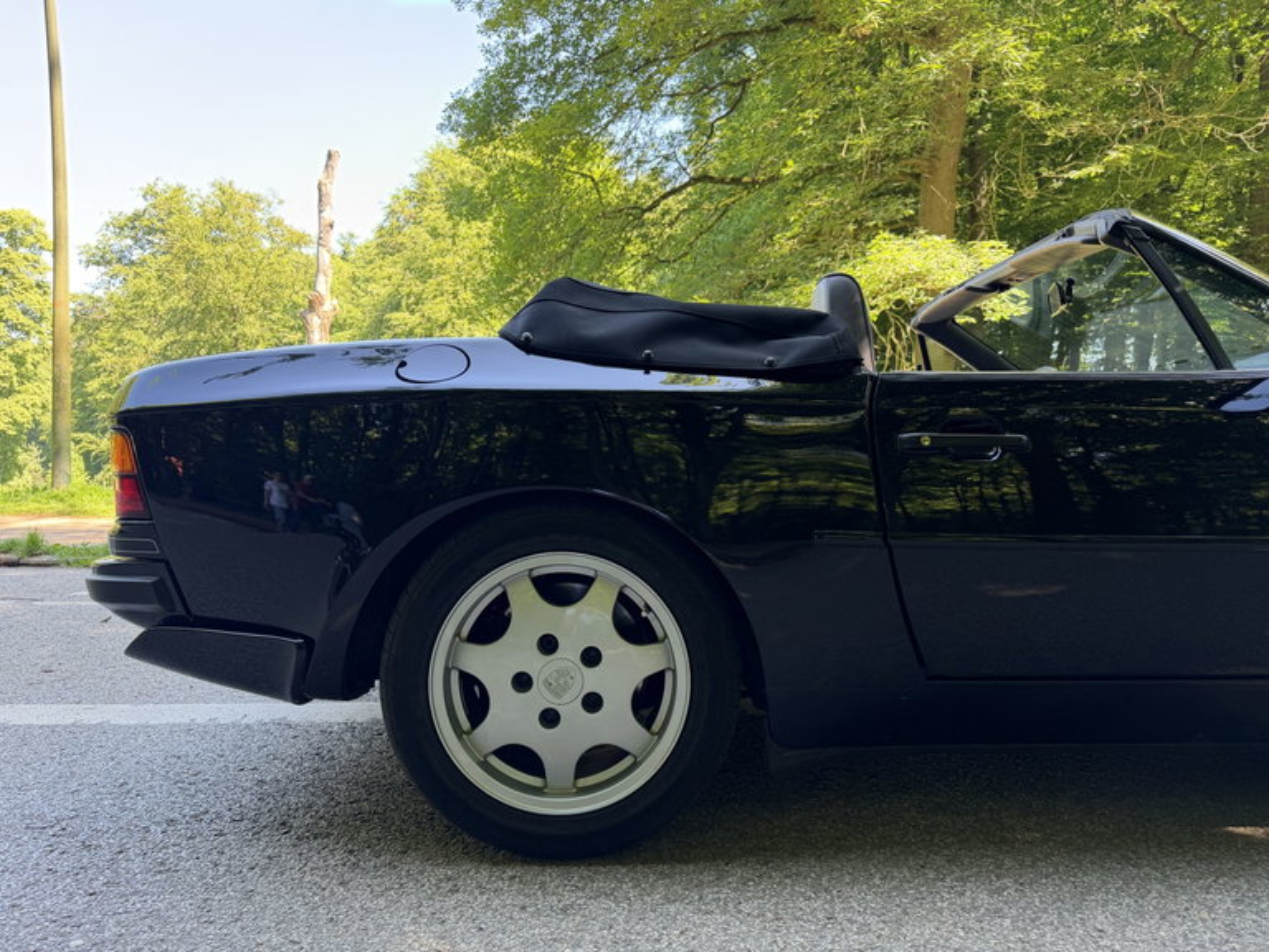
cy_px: 476
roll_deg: -1.8
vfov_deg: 56.8
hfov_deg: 71.6
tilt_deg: -2.3
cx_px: 634
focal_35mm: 24
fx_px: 880
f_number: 1.78
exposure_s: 1/121
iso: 100
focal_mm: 6.76
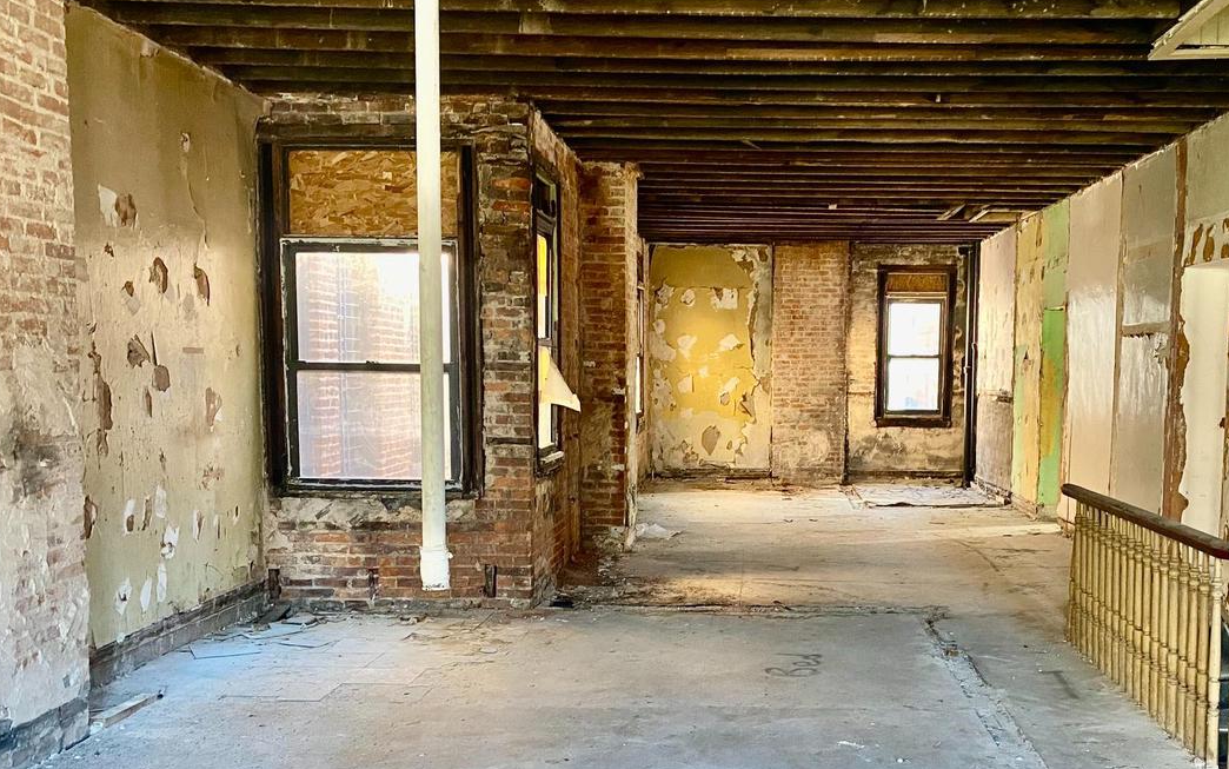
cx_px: 780
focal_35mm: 38
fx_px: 1273
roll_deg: -0.6
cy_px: 505
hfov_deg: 50.9
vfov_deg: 33.3
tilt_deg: -6.2
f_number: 1.8
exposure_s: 1/60
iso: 400
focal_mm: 4.25
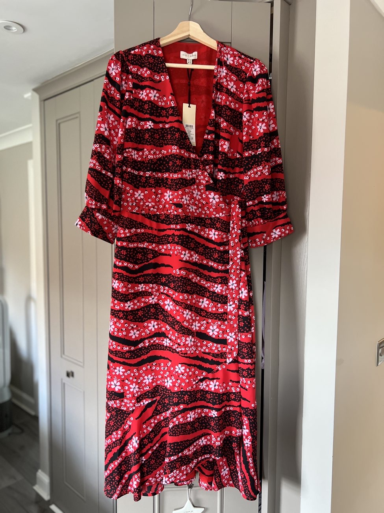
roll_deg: -0.6
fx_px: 385
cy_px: 256
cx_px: 192
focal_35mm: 26
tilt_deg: -4.1
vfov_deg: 67.3
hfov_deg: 53.1
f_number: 1.5
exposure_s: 1/60
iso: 320
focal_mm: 5.7
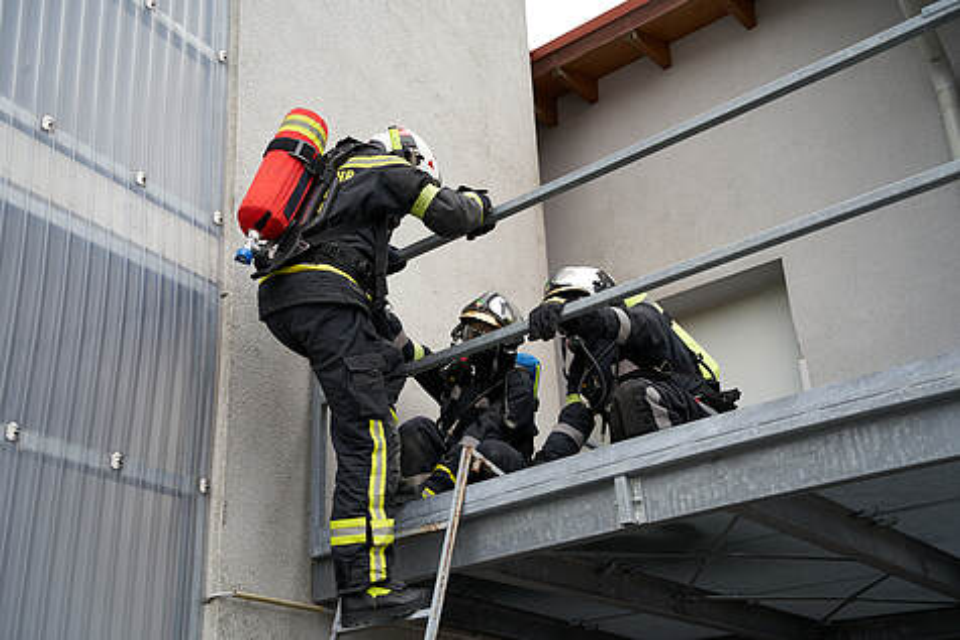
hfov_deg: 46.4
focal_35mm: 42
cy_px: 320
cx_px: 480
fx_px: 1120
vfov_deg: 31.9
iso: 500
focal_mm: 42
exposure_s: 1/800
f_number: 3.2
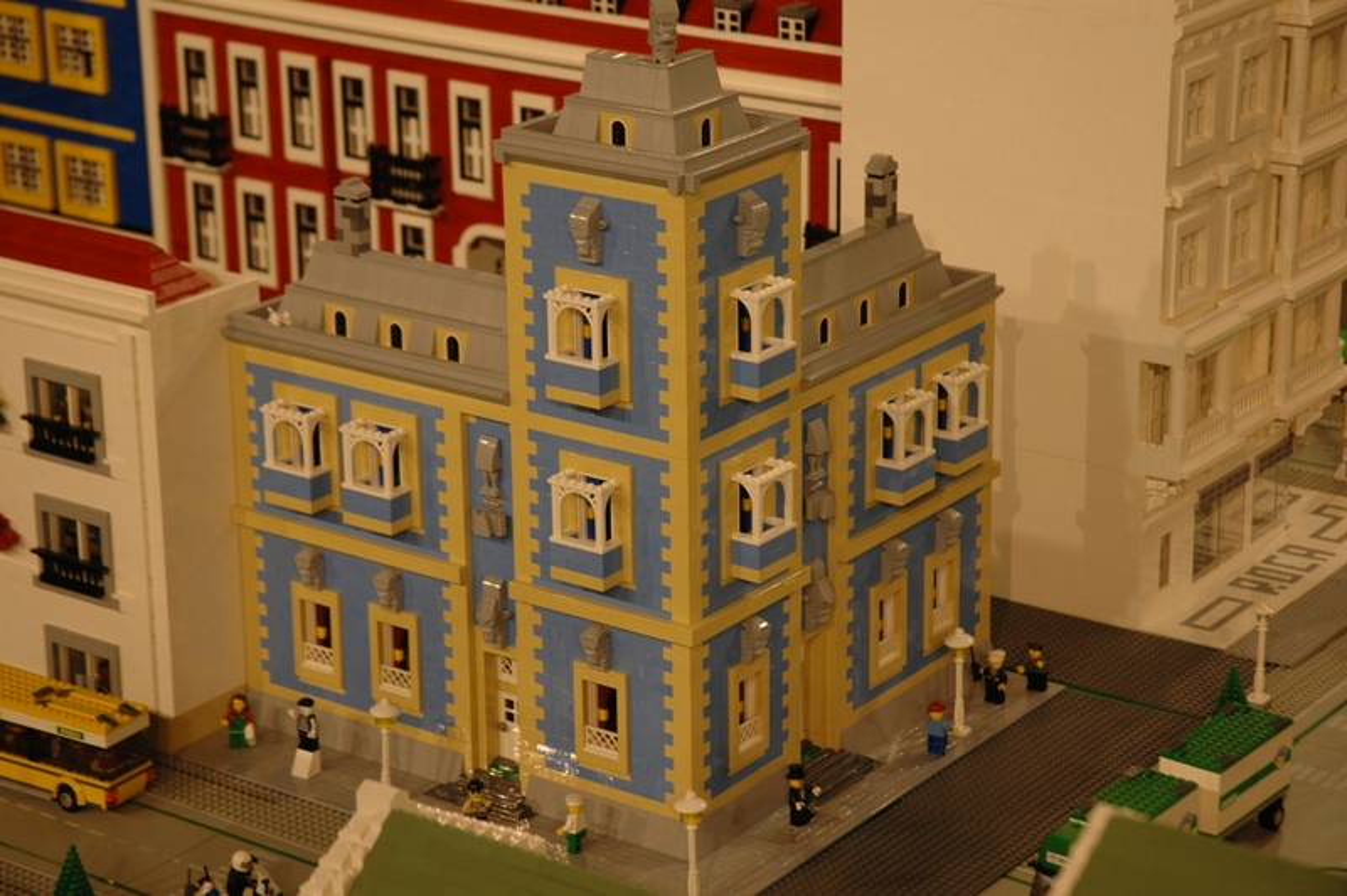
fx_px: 3365
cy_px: 448
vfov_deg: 15.2
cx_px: 674
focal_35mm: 90
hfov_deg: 22.6
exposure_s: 1/80
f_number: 4.5
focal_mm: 60
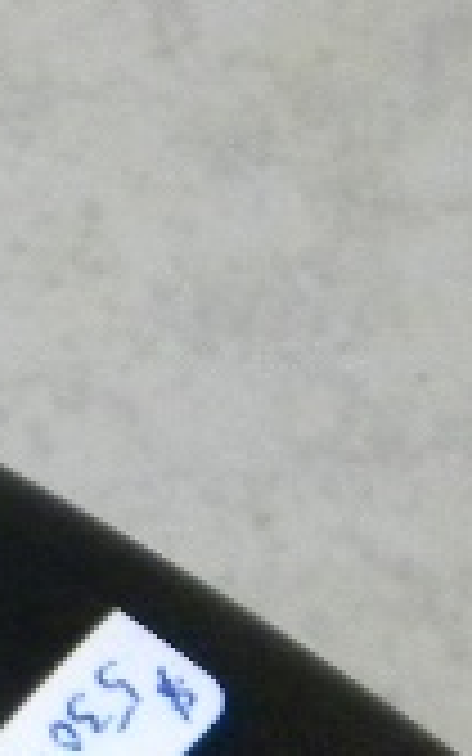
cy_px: 878
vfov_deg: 5.9
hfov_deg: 3.6
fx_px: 7265
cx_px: -904
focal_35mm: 353
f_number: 4.1
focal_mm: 10.1
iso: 400
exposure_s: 1/31.8
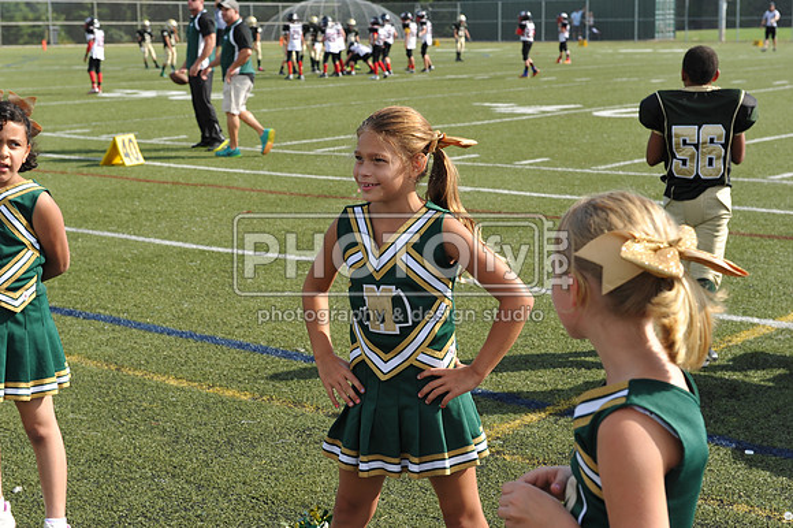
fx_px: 1541
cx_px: 396
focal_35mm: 70
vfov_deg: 19.4
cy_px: 264
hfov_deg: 28.9
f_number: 8
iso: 200
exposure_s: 1/250
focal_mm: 70
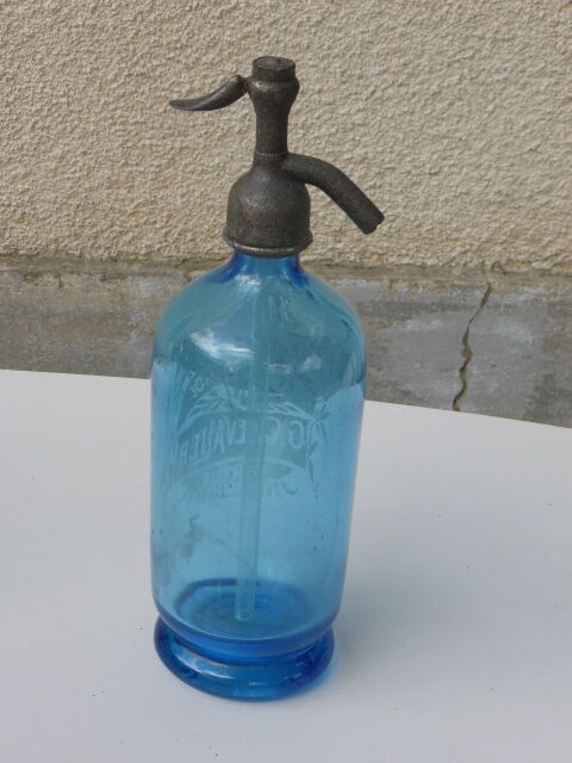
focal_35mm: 69
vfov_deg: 28.2
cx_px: 286
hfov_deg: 21.3
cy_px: 382
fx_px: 1520
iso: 125
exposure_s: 1/250
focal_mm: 11.7
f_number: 4.9
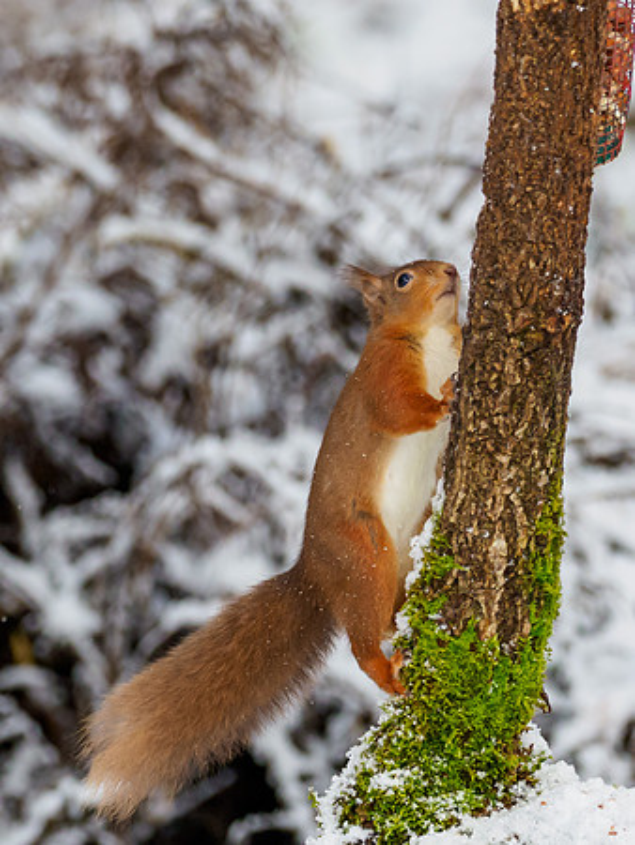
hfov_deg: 1.3
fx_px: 27346
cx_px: 311
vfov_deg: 1.8
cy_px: 470
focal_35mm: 1119
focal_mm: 300
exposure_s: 1/640
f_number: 4.5
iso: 2500
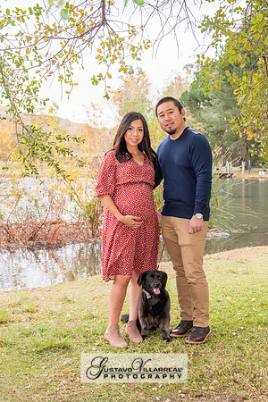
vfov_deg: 33.4
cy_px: 201
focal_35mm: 60
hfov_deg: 22.6
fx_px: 670
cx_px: 134
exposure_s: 1/125
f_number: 5
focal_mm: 40
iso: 800
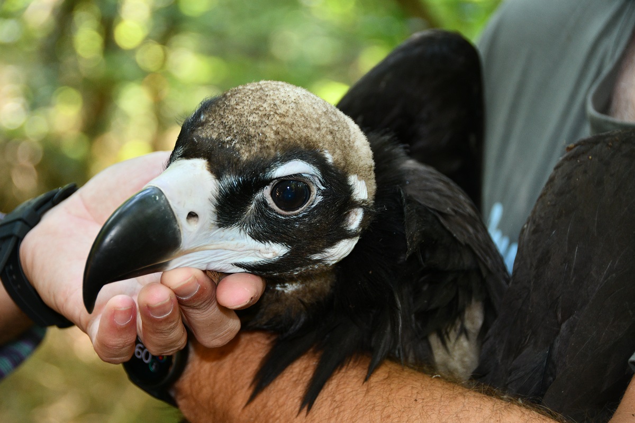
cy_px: 212
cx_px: 318
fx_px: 1975
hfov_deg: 18.3
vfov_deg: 12.2
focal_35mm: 112
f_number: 5
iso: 640
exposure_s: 1/80
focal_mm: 75
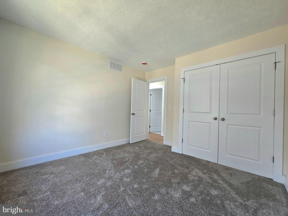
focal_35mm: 13
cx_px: 144
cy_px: 108
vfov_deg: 89.9
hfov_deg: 106.2
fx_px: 108
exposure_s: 1/60.2
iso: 250
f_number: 2.2
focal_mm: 2.2
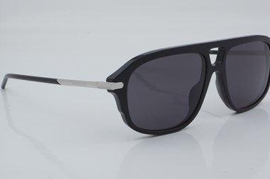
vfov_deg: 19.0
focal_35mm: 72
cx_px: 141
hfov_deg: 28.3
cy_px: 86
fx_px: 536
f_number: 29
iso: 100
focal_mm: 45
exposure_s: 1/4
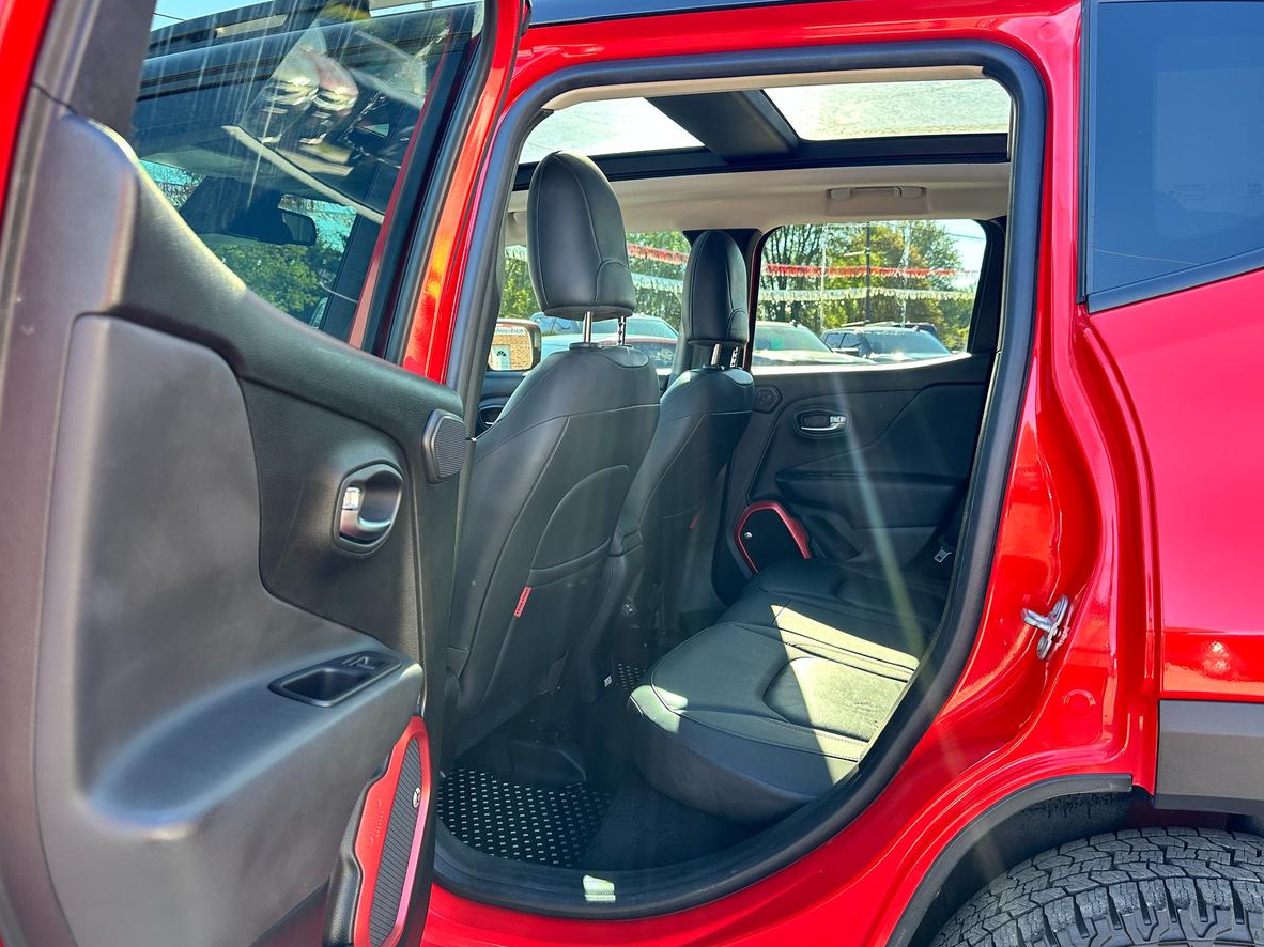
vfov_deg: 53.0
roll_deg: -1.3
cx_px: 682
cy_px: 465
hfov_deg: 67.2
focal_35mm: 26
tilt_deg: -6.0
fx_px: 949
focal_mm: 6.86
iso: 100
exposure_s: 1/171
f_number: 1.78
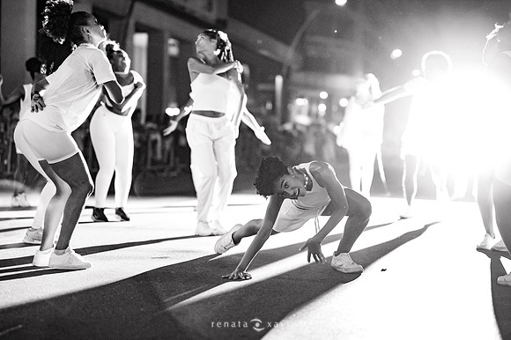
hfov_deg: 27.0
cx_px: 256
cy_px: 170
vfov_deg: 18.2
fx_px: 1064
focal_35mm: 75
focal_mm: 50
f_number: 1.2
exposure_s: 1/250
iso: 2000
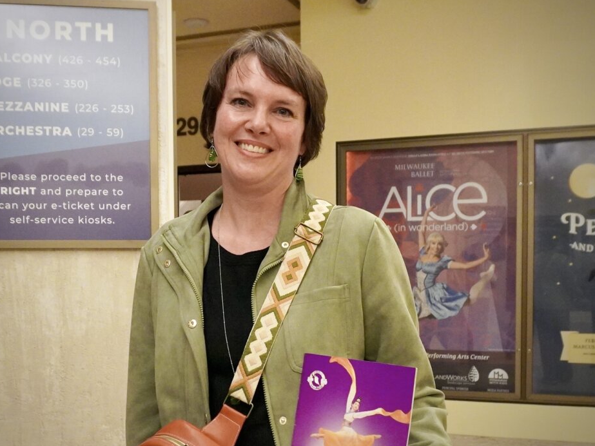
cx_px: 258
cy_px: 219
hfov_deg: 65.1
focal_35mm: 27
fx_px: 464
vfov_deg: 51.3
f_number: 4
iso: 3200
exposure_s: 1/160
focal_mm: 16
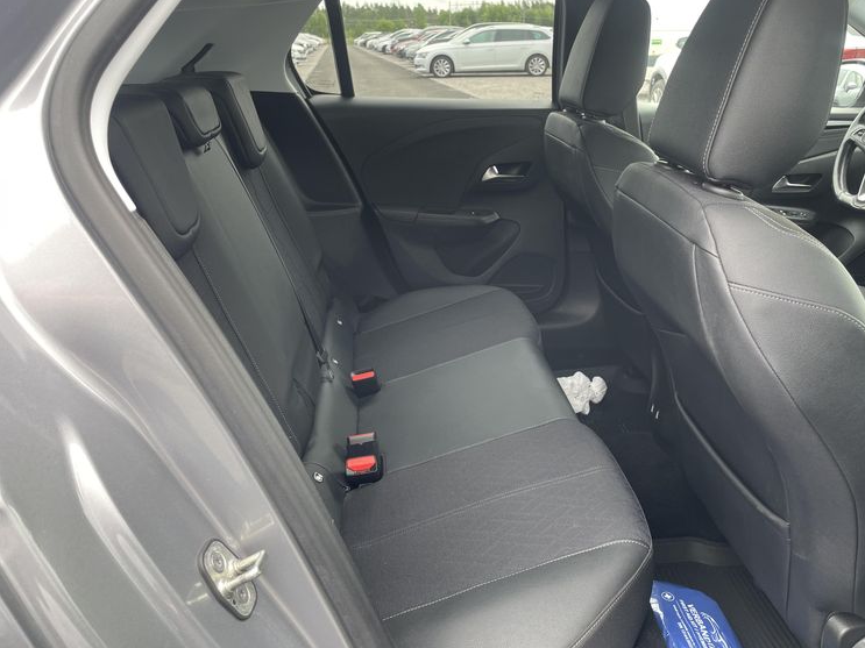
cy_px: 308
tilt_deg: -18.4
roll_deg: +1.2
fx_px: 700
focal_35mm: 28
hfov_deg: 63.4
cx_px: 465
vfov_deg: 49.7
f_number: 1.6
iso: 32
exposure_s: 1/121
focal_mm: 4.2
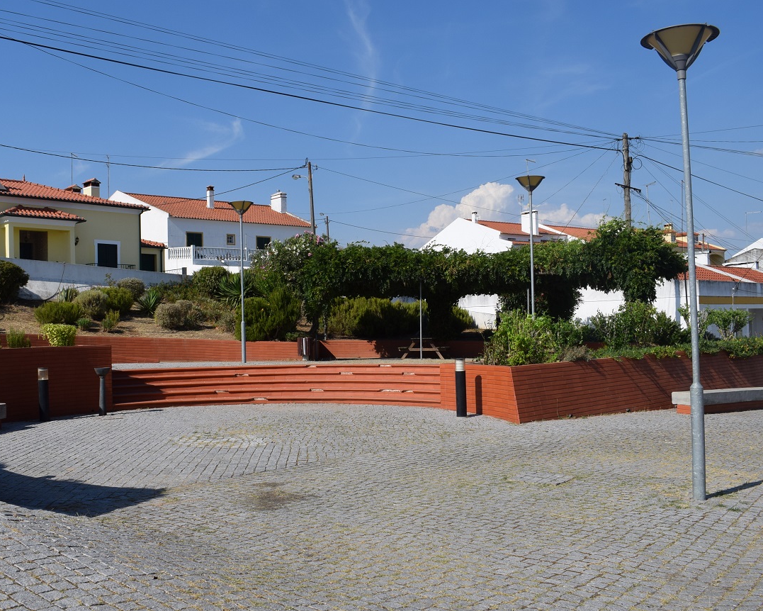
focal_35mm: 34
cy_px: 307
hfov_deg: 52.6
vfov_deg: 43.4
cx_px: 327
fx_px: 768
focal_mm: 20
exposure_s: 1/500
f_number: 11
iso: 200
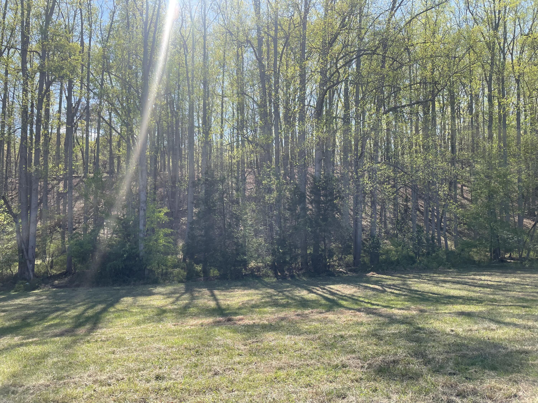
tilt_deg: +1.9
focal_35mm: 26
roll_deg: +0.3
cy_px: 202
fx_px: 404
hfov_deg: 67.3
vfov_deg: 53.1
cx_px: 269
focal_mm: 4.2
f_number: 1.6
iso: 32
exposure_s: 1/1575
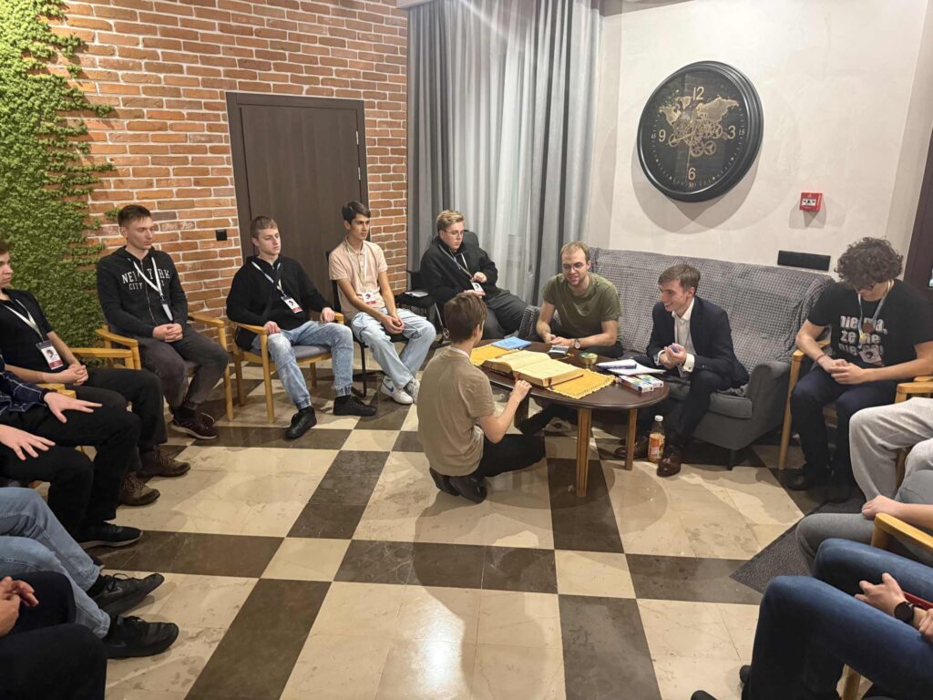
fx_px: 647
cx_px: 466
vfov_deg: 56.8
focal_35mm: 24
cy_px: 350
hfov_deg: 71.6
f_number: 1.78
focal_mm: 6.76
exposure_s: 1/33
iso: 640
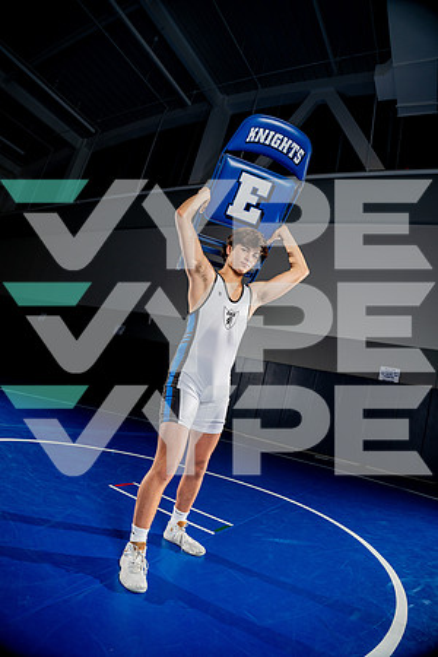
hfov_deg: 61.9
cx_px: 219
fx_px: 365
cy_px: 328
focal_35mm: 20
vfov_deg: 84.0
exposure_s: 1/250
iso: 125
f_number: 4
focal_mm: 20
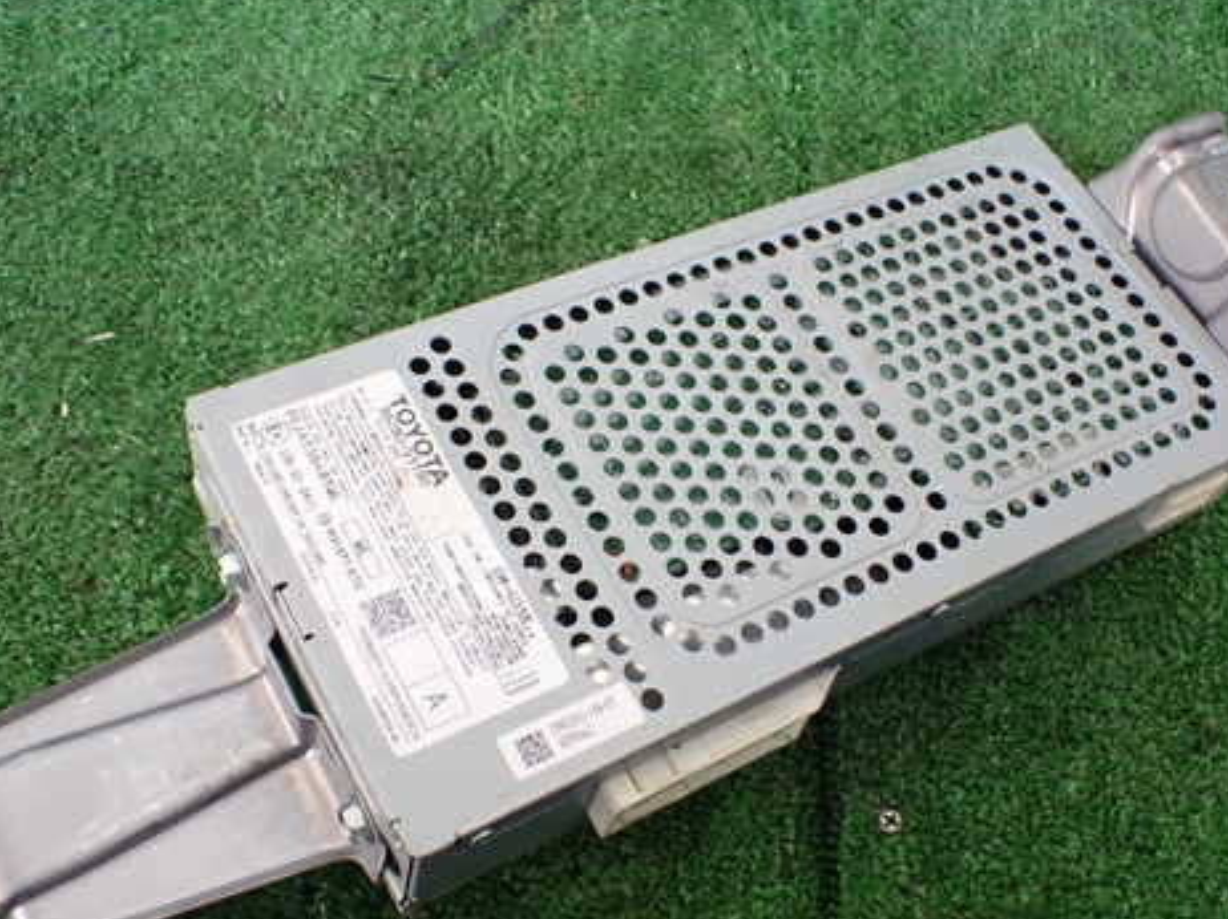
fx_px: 1383
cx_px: 614
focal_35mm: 39
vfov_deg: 36.7
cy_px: 518
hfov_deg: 47.9
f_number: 2.3
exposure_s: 1/100
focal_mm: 5.4
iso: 800
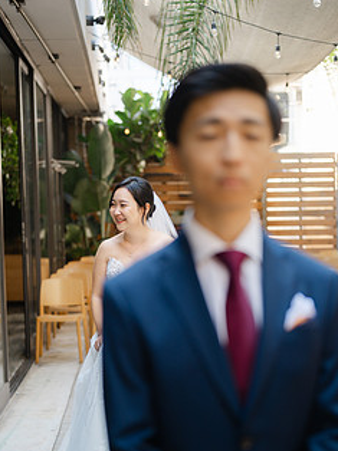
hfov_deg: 21.3
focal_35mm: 69
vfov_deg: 28.1
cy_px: 279
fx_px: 900
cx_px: 151
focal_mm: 50
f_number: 1.8
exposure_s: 1/200
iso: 125
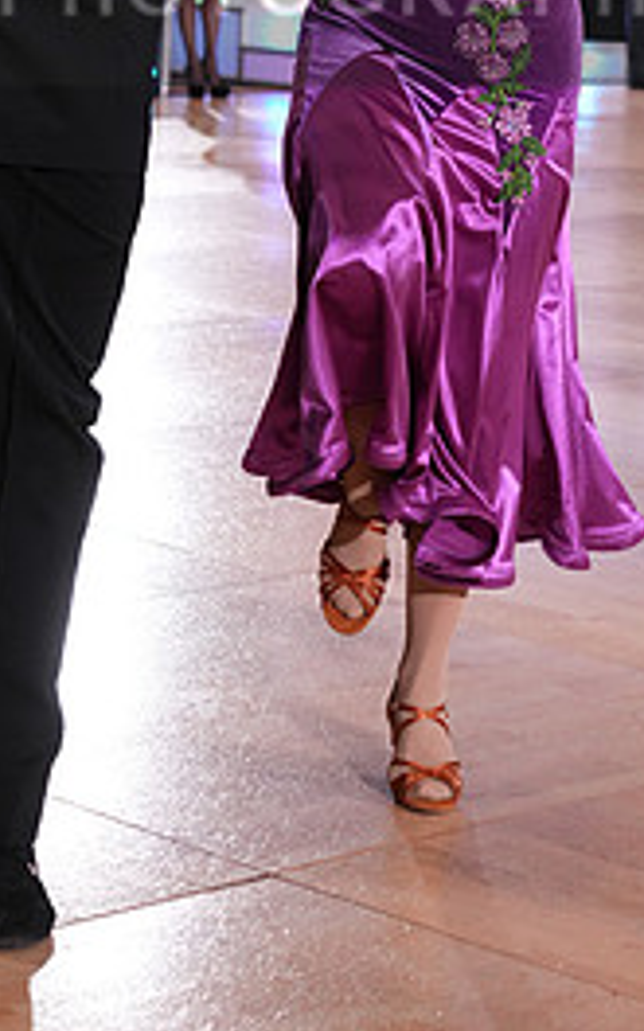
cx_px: 236
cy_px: -43
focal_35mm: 112
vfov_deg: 18.1
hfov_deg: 11.7
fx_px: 3145
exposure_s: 1/400
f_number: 4
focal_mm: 50
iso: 2000
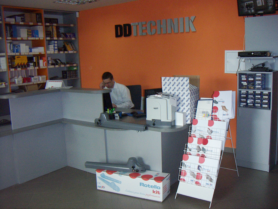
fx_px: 289
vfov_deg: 39.7
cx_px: 139
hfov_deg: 51.4
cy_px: 104
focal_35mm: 36
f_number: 2.8
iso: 200
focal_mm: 4.7
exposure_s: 1/250
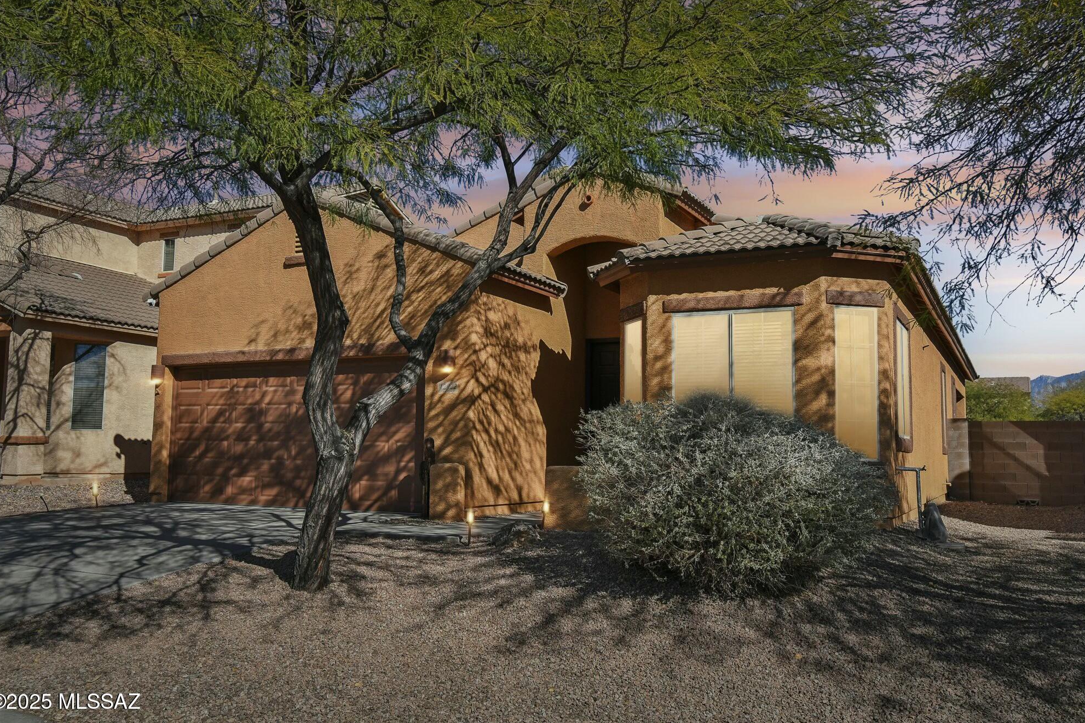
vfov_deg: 42.3
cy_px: 362
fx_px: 934
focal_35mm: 31
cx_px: 548
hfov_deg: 60.3
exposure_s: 1/250
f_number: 8
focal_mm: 20
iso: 100
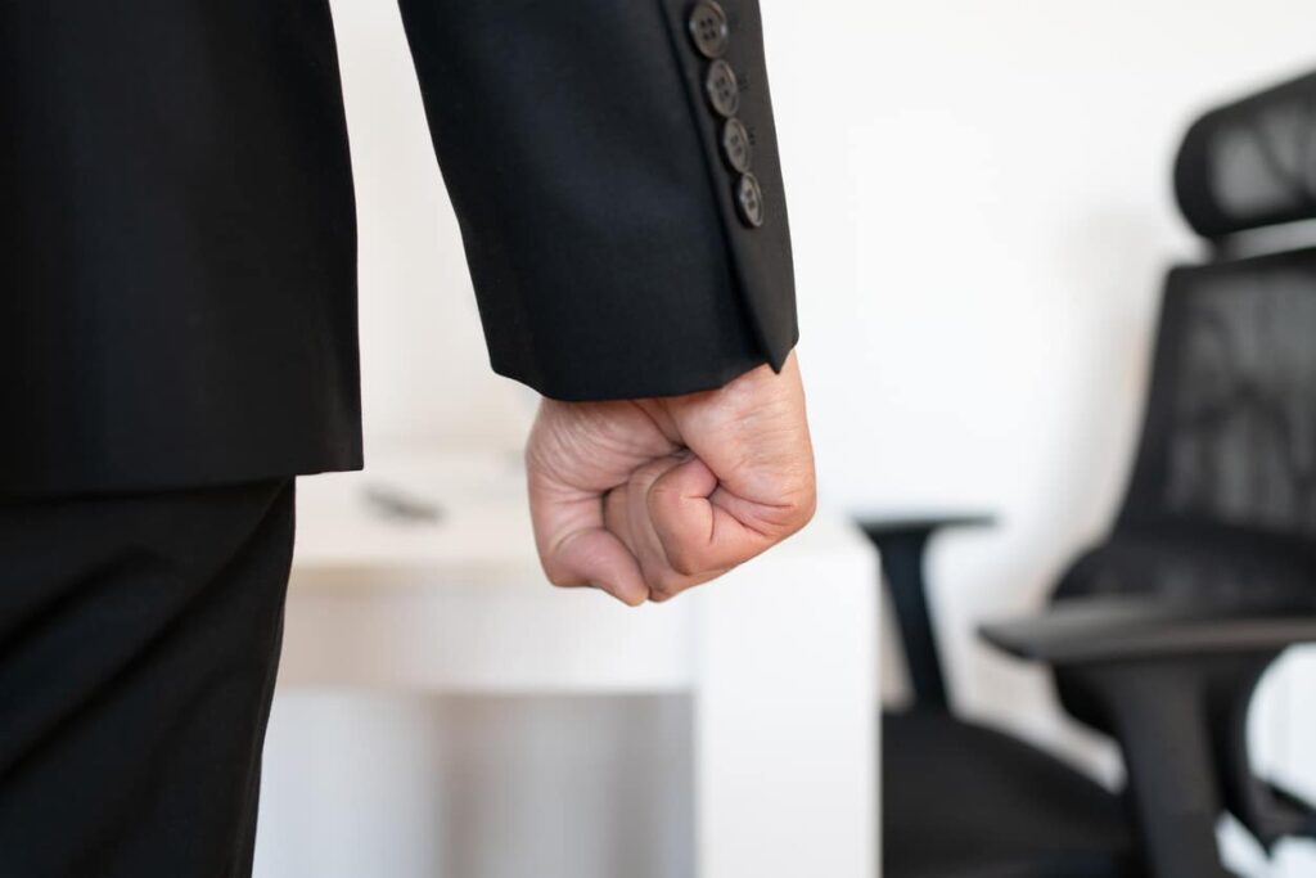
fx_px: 1280
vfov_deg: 37.9
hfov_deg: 54.4
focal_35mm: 35
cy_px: 439
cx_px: 658
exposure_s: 1/60
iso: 400
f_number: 2.8
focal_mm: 35
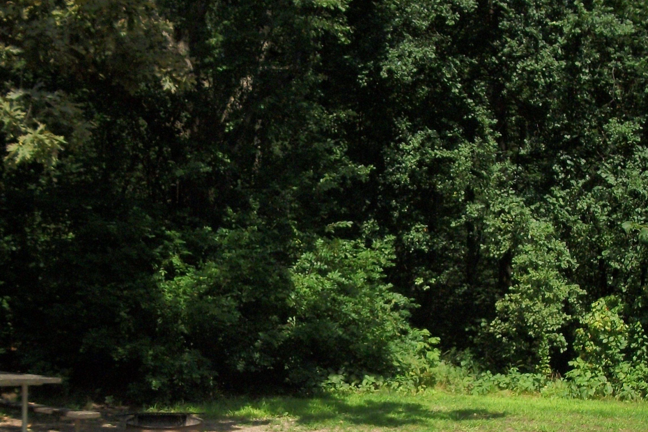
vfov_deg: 22.6
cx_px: 339
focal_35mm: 59
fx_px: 1062
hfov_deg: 33.9
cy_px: 361
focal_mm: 5.7
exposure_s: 1/320
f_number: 8.8
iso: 200
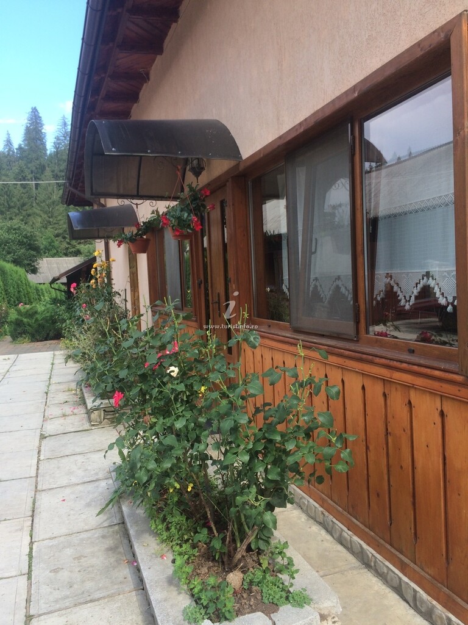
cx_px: 234
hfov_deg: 48.2
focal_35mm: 29
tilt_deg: -1.8
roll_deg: +4.3
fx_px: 523
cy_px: 312
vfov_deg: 61.7
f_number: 2.2
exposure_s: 1/500
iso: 32
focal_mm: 4.15
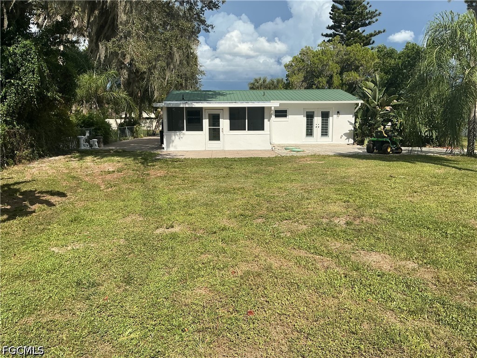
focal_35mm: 29
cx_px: 238
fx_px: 400
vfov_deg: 48.2
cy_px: 179
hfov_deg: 61.7
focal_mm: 3
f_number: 1.8
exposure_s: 1/2141
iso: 25
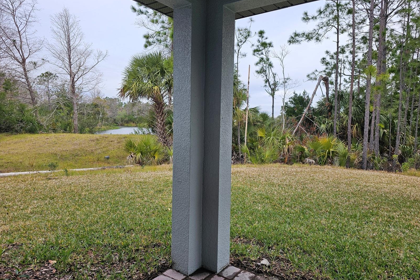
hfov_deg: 73.7
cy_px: 142
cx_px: 210
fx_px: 280
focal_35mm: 24
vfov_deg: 53.1
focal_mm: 6.3
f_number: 1.7
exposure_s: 1/120
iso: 20
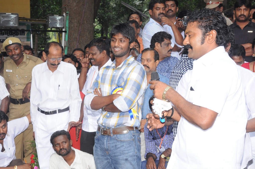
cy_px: 84
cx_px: 128
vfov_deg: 17.4
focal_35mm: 78
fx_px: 552
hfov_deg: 26.0
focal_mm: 52
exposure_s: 1/125
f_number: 11
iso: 1250
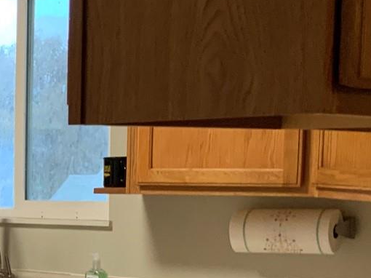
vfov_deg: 15.9
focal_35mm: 91
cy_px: 286
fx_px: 975
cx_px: -140
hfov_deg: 19.5
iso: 100
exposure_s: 1/60
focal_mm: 3
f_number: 1.8
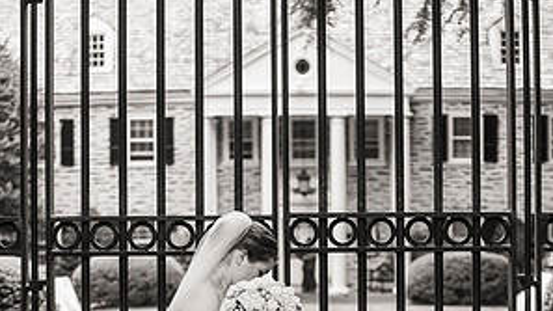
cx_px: 276
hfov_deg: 19.3
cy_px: 389
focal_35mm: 111
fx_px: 1627
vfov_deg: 10.7
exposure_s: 1/320
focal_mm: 70
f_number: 3.5
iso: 500
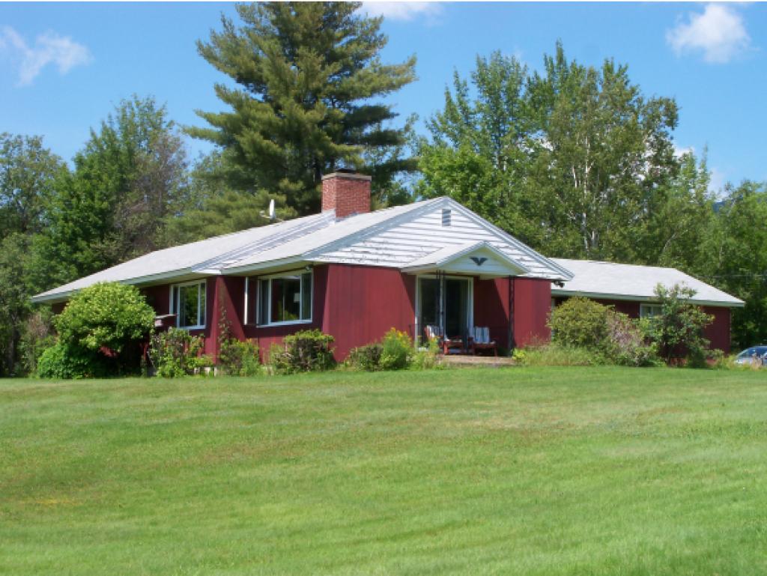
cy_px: 288
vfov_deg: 24.8
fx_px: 1308
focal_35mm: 59
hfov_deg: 32.7
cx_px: 384
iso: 100
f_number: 9.4
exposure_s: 1/125
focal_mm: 10.5
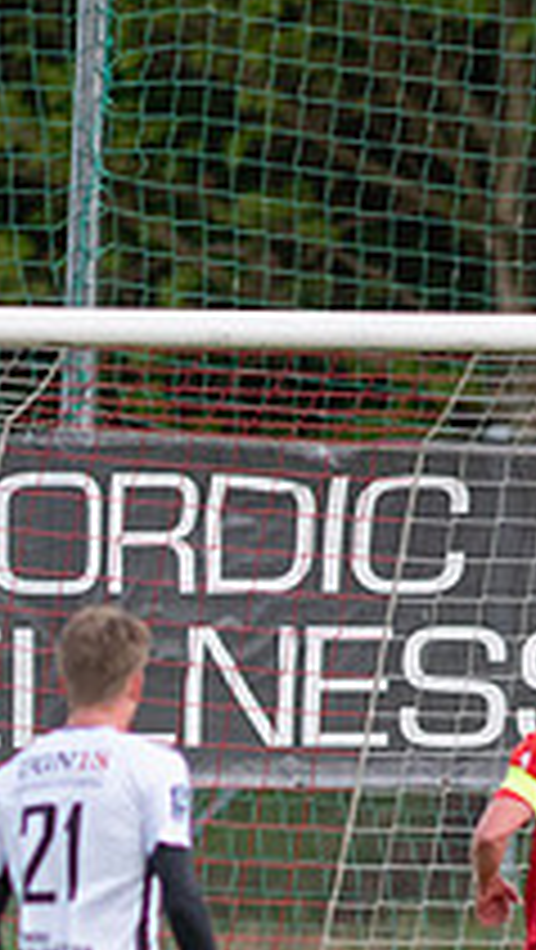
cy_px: 853
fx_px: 44633
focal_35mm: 1770
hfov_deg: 0.7
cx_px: 1158
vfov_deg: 1.2
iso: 450
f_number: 3.2
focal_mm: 300
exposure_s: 1/1600
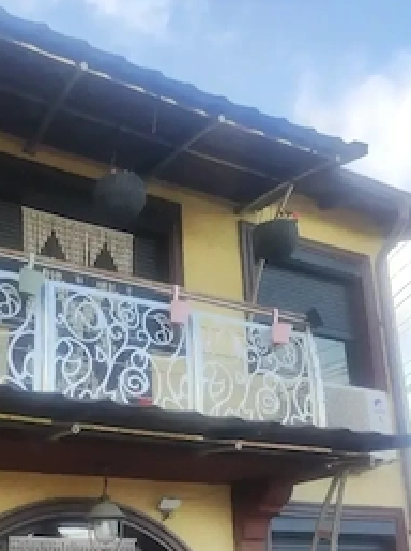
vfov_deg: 46.1
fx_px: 619
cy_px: 419
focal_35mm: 39
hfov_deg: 36.3
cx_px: 135
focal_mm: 4.7
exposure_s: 1/132
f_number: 1.79
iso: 50
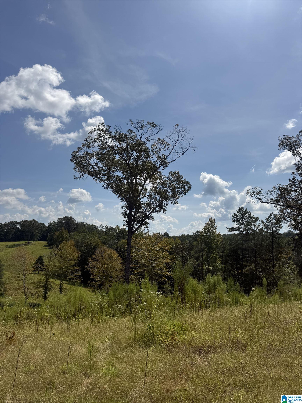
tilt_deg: +8.8
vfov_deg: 71.6
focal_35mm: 24
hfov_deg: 56.8
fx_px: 279
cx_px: 151
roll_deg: -2.7
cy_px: 202
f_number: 1.78
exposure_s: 1/11905
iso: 80
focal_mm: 6.76
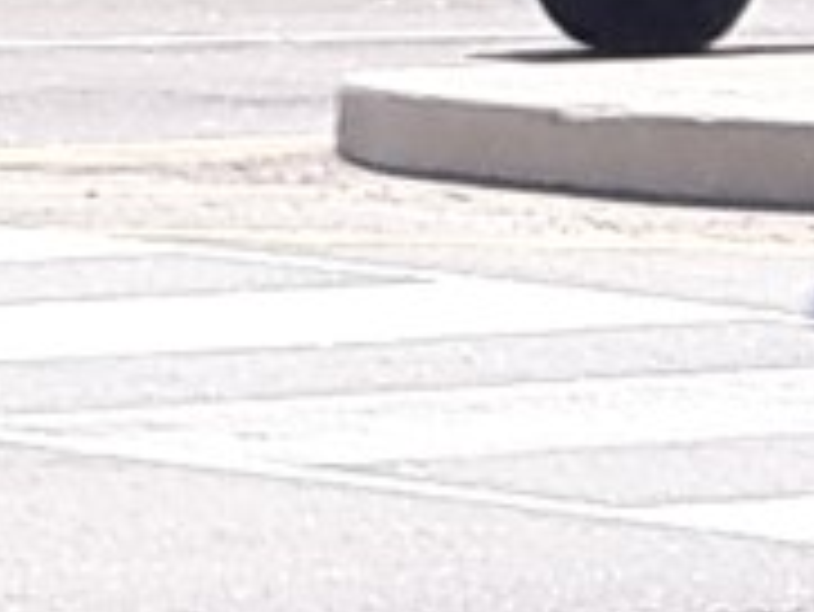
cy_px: -882
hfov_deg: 9.4
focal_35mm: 175
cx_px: -1466
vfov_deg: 7.8
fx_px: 4118
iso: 40
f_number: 1.9
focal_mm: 3.7
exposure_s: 1/953
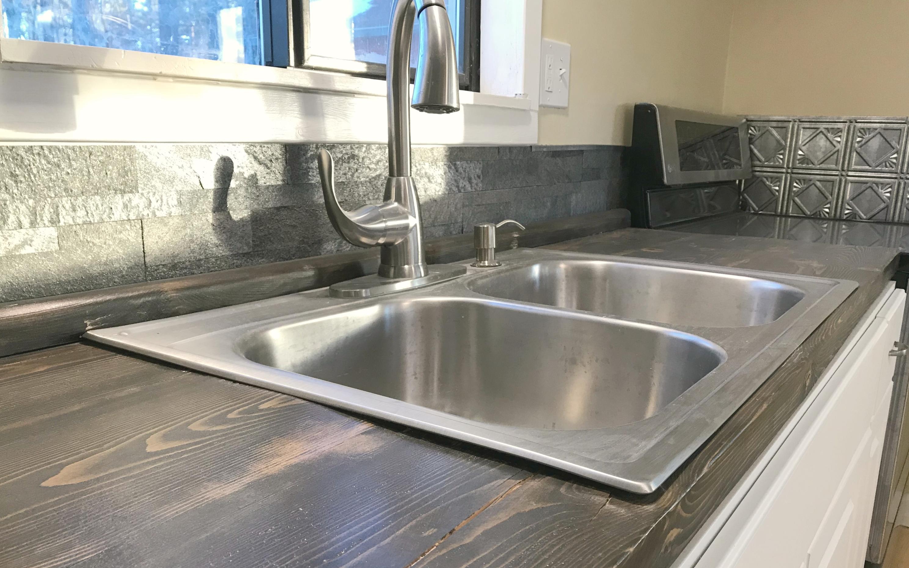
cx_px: 459
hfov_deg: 62.9
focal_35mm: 30
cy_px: 334
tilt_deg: -15.2
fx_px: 743
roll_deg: -1.1
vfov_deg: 41.7
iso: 25
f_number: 1.8
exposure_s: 1/30
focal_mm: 3.99
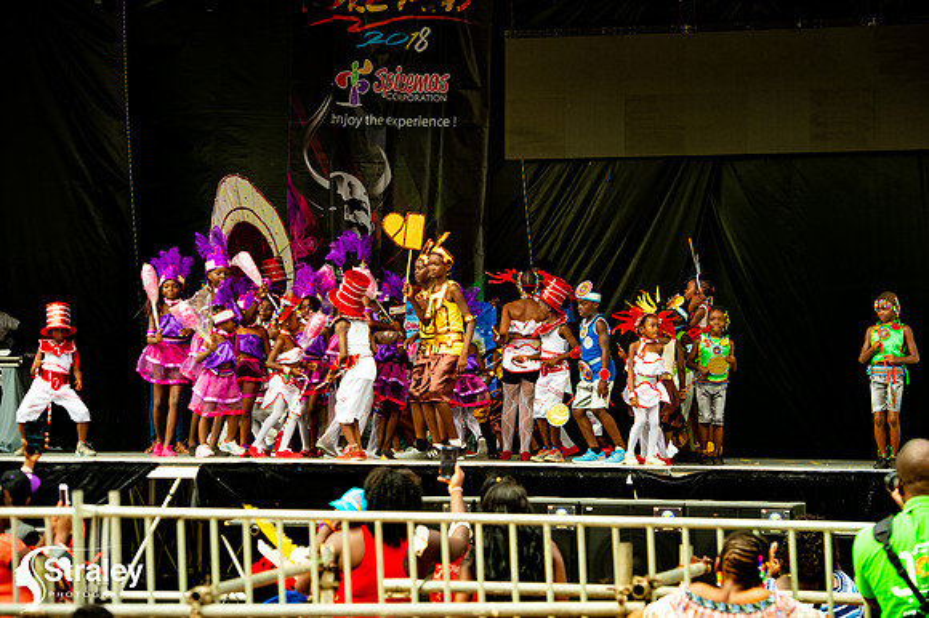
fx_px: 2888
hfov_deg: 18.3
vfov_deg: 12.2
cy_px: 309
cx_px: 464
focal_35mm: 112
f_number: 5.6
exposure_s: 1/200
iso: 160
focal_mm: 112
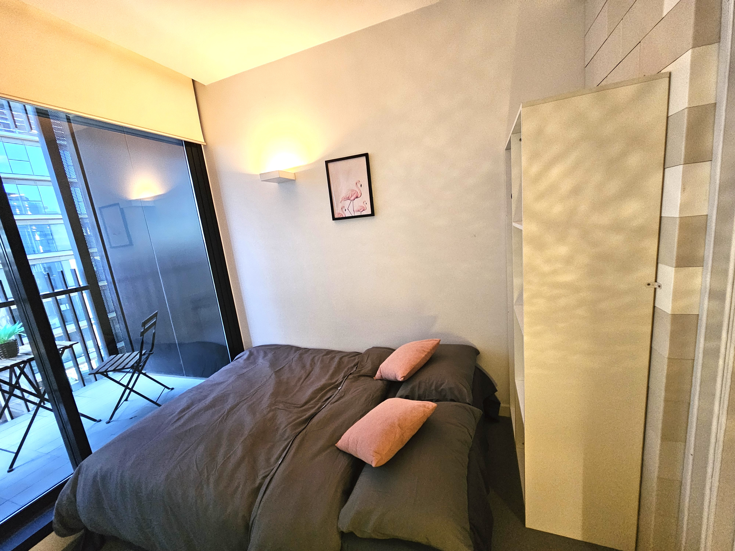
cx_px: 368
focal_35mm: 13
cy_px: 276
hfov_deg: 106.2
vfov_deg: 89.9
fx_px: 276
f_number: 2.2
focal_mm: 2.2
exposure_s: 1/33.3
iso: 640
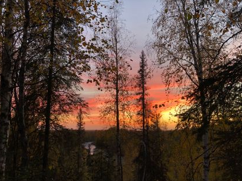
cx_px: 118
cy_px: 93
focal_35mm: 29
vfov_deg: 48.2
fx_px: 203
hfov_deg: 61.7
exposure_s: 1/60
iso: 160
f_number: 1.8
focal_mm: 3.99
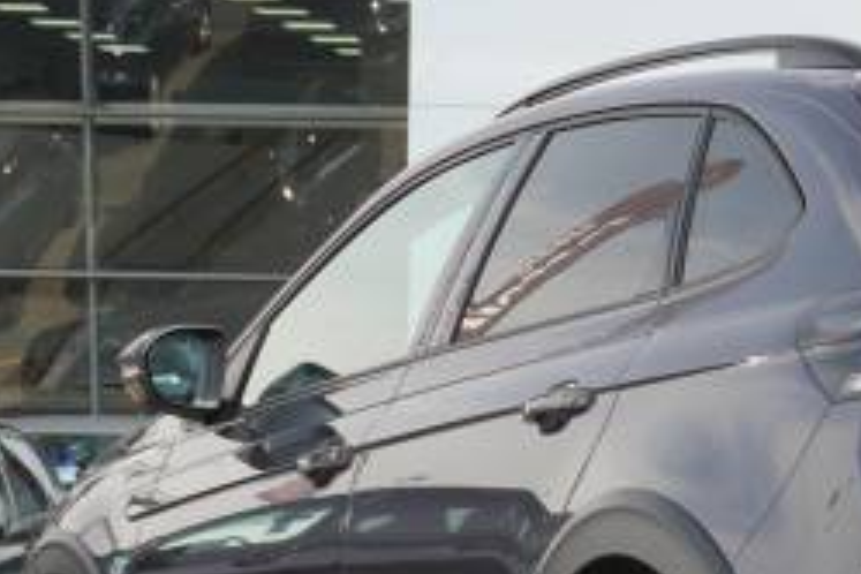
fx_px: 4424
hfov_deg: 11.0
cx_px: 961
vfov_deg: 7.4
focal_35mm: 185
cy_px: 494
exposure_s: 1/125
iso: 400
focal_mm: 48
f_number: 9.5
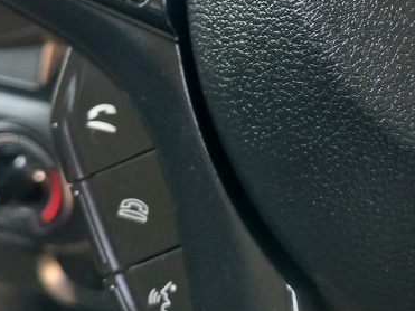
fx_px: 827
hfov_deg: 27.7
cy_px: 1
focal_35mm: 69
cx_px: 326
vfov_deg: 20.6
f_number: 1.8
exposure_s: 1/50
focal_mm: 4.6
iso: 160
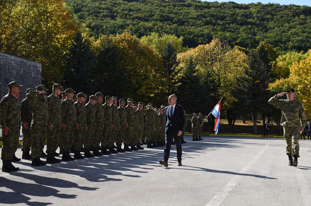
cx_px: 156
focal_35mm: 50
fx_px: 431
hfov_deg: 39.7
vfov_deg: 26.9
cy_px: 103
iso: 200
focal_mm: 50
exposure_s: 1/1600
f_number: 2.8
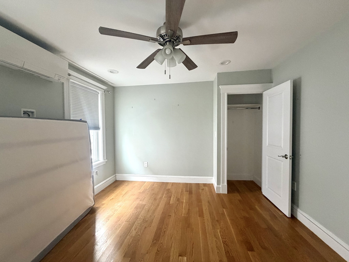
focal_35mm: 14
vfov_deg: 85.7
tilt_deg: -2.2
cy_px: 131
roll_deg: +0.6
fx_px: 141
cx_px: 174
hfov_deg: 102.1
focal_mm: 2.22
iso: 320
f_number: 2.2
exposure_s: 1/60
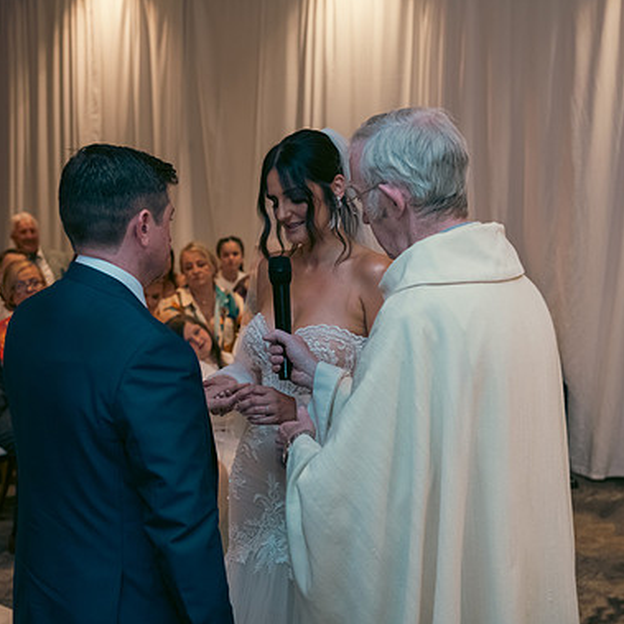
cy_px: 314
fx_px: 1061
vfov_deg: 32.8
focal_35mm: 52
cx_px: 351
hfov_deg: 32.7
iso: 800
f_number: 3.5
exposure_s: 1/160
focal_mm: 40
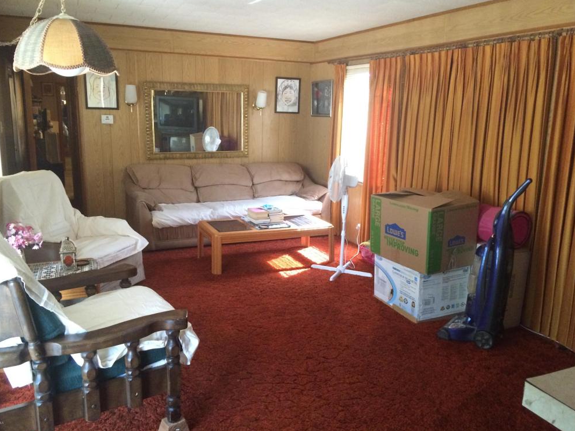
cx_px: 285
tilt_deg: -11.8
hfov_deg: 60.0
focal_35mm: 30
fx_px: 498
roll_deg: -2.3
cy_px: 214
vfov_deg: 46.8
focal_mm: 4.15
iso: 250
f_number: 2.2
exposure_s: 1/30
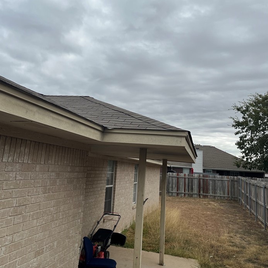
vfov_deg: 47.9
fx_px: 298
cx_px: 130
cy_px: 98
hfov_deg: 48.4
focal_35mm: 34
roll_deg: -4.0
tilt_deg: +12.8
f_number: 1.6
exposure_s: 1/4854
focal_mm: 5.1
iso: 50
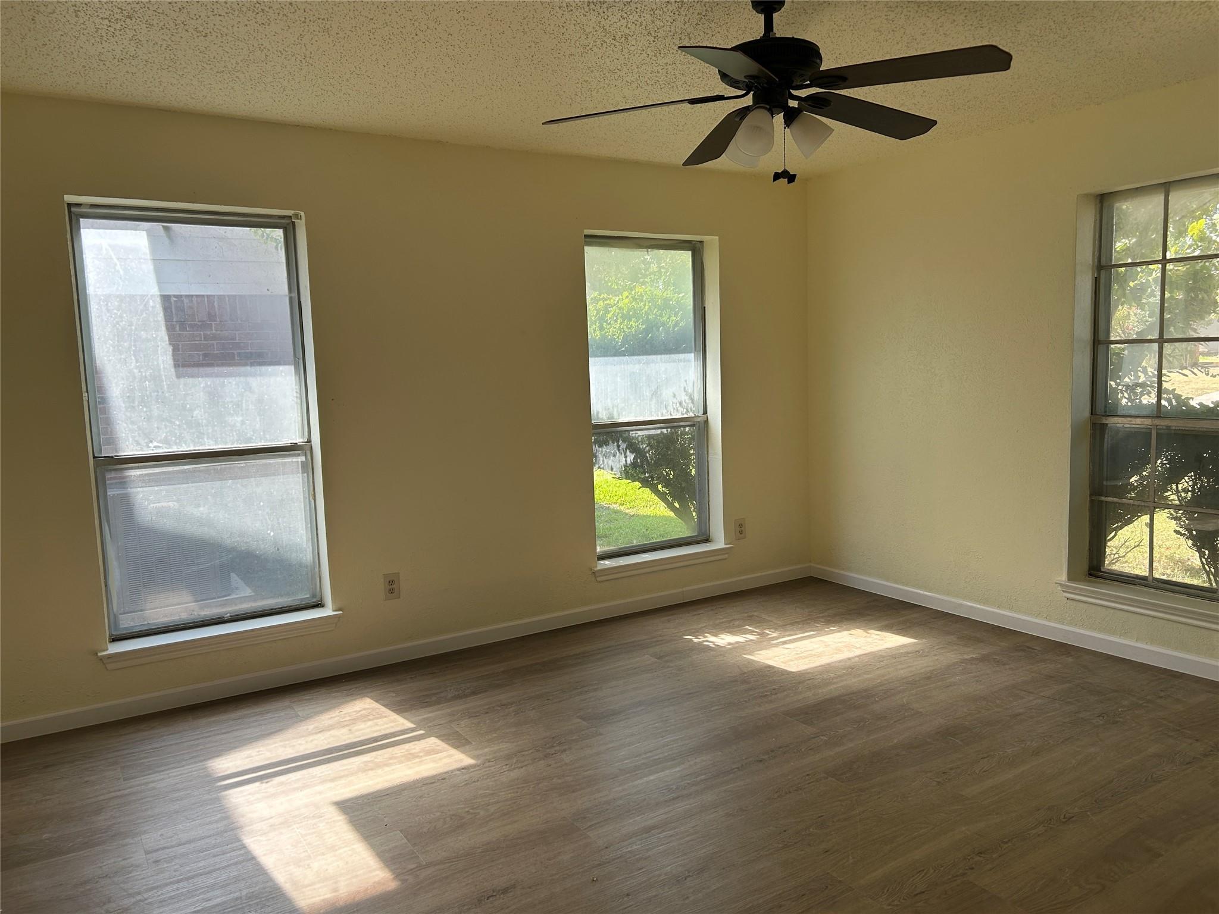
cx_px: 610
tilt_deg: -6.4
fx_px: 916
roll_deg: +2.3
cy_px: 457
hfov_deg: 67.3
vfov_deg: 53.1
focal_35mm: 26
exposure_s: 1/395
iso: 50
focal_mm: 5.7
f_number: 1.5
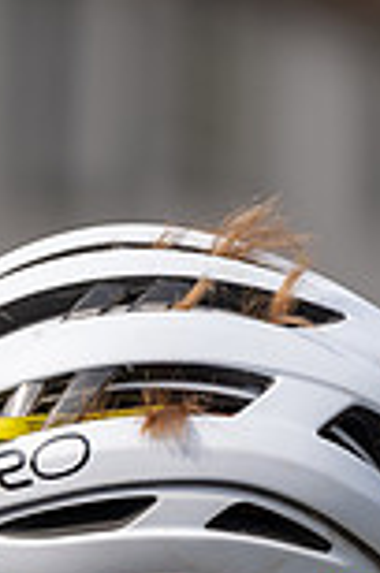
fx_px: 9320
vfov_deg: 3.5
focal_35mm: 586
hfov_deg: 2.3
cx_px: 7
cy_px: 774
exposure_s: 1/1000
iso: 125
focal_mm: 200
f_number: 4
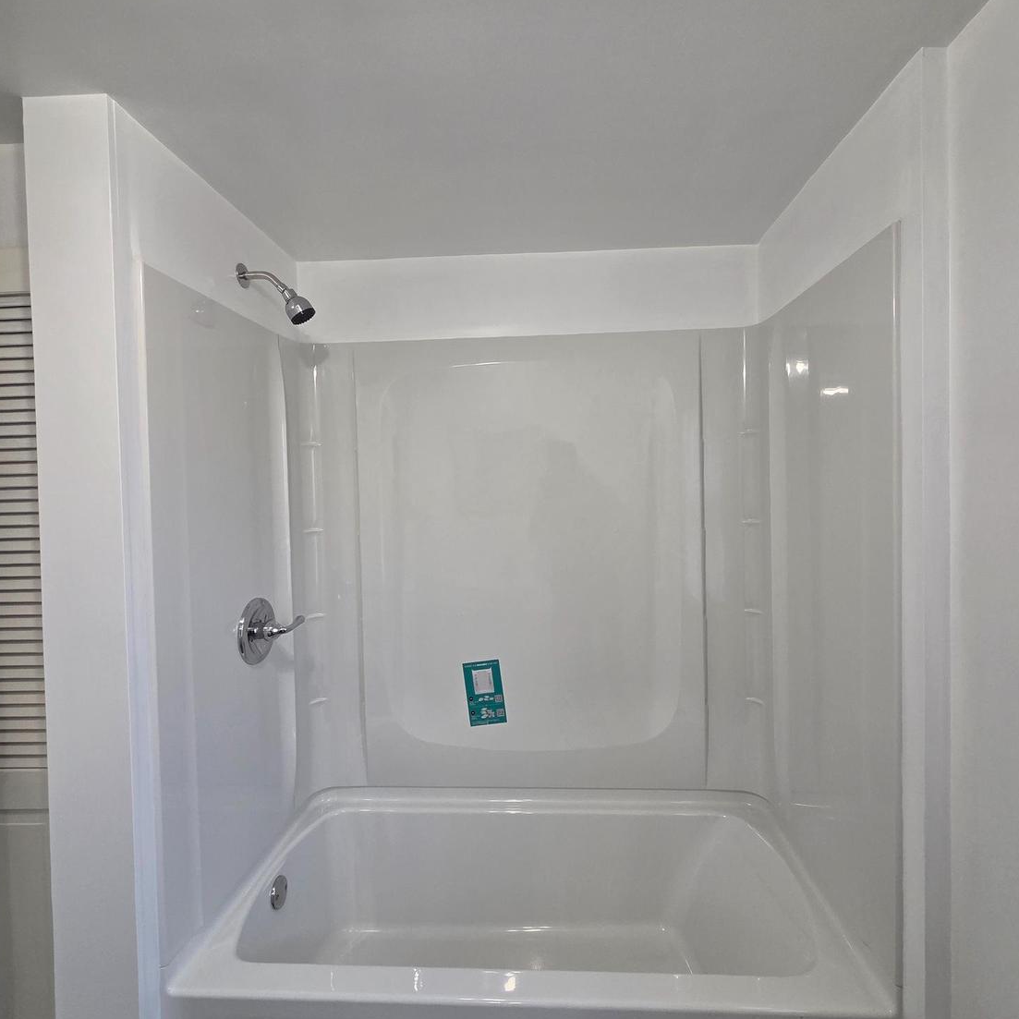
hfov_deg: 87.4
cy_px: 505
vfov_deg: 87.4
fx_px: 533
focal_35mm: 16
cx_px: 523
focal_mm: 2.2
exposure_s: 1/120
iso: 200
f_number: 2.2
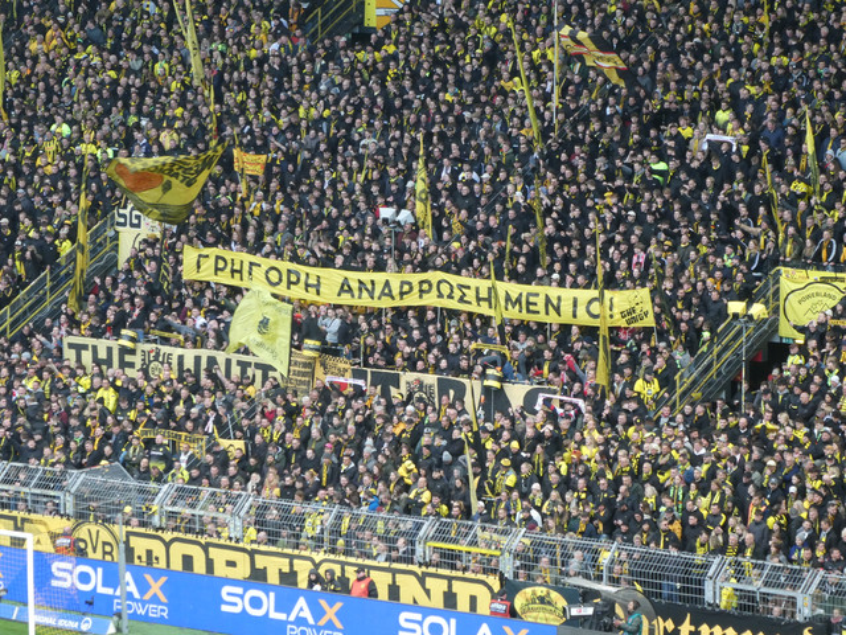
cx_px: 423
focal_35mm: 200
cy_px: 318
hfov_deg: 9.9
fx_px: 4888
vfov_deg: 7.4
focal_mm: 35.8
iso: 320
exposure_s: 1/80
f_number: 5.6
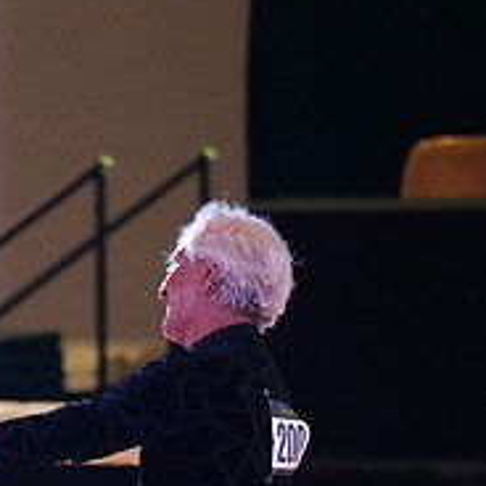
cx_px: -20
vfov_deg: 3.3
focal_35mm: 537
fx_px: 8530
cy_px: 626
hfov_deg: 3.3
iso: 5000
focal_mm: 200
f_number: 2.8
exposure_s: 1/400
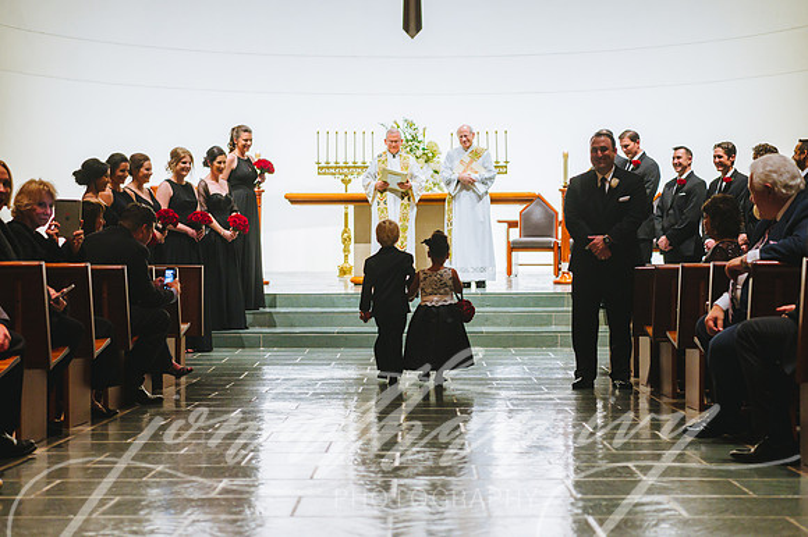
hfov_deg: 28.3
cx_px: 406
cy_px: 269
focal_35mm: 71
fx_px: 1601
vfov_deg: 19.1
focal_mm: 70
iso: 1250
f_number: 2.8
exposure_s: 1/160
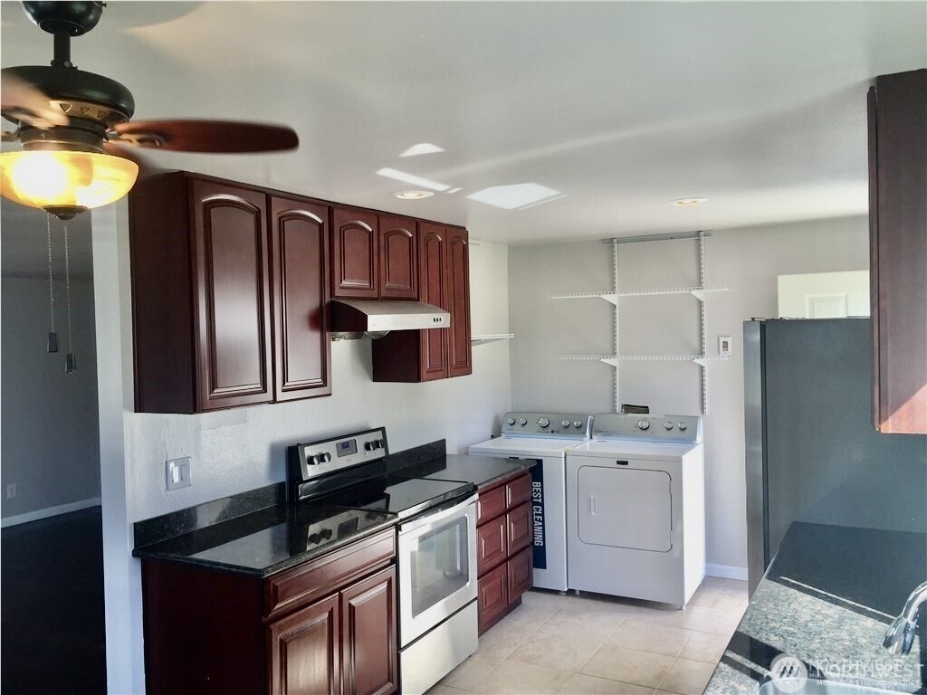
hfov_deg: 61.7
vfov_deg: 48.2
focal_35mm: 29
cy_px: 348
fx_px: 777
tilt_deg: -2.5
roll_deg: +0.6
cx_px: 464
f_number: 2.2
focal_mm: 4.15
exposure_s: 1/120
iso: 32
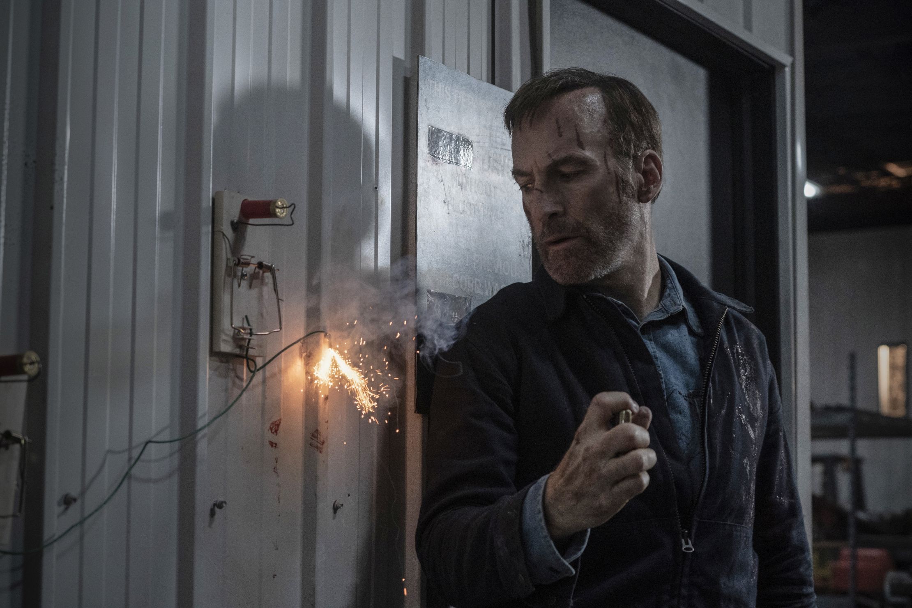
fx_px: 1773
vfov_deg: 19.5
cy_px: 304
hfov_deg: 28.8
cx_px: 456
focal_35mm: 70
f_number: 5.6
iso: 6400
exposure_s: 1/200
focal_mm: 70
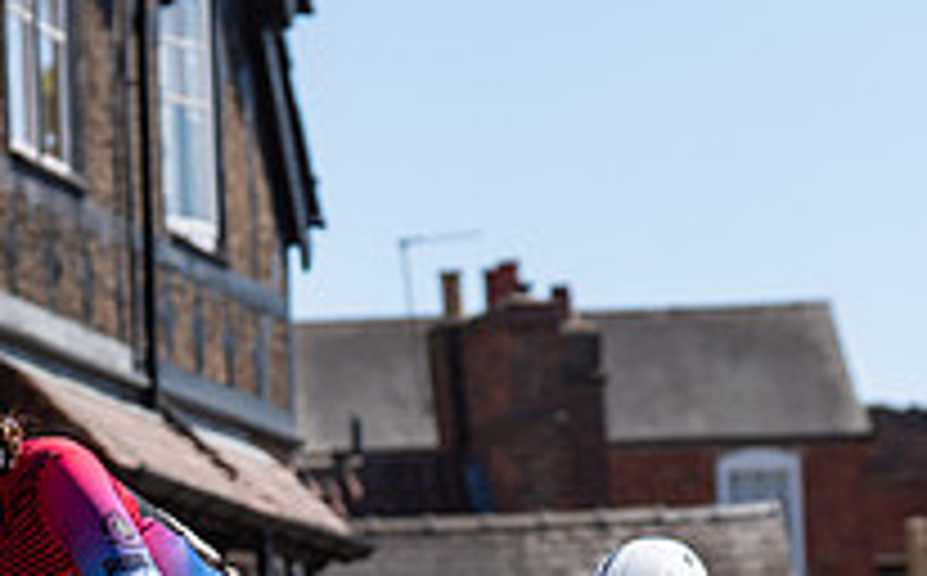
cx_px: -27
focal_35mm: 252
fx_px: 6356
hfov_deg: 8.3
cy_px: 629
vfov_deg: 5.2
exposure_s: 1/1600
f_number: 4
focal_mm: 70
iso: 100
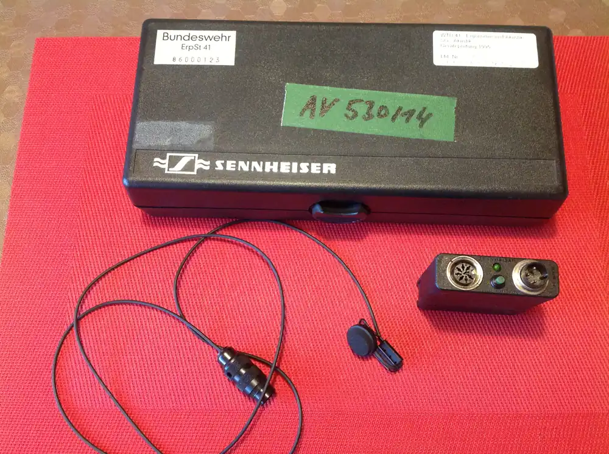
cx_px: 304
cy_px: 227
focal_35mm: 35
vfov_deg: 40.6
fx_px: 615
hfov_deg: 52.7
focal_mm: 4.28
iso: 320
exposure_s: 1/15
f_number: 2.4
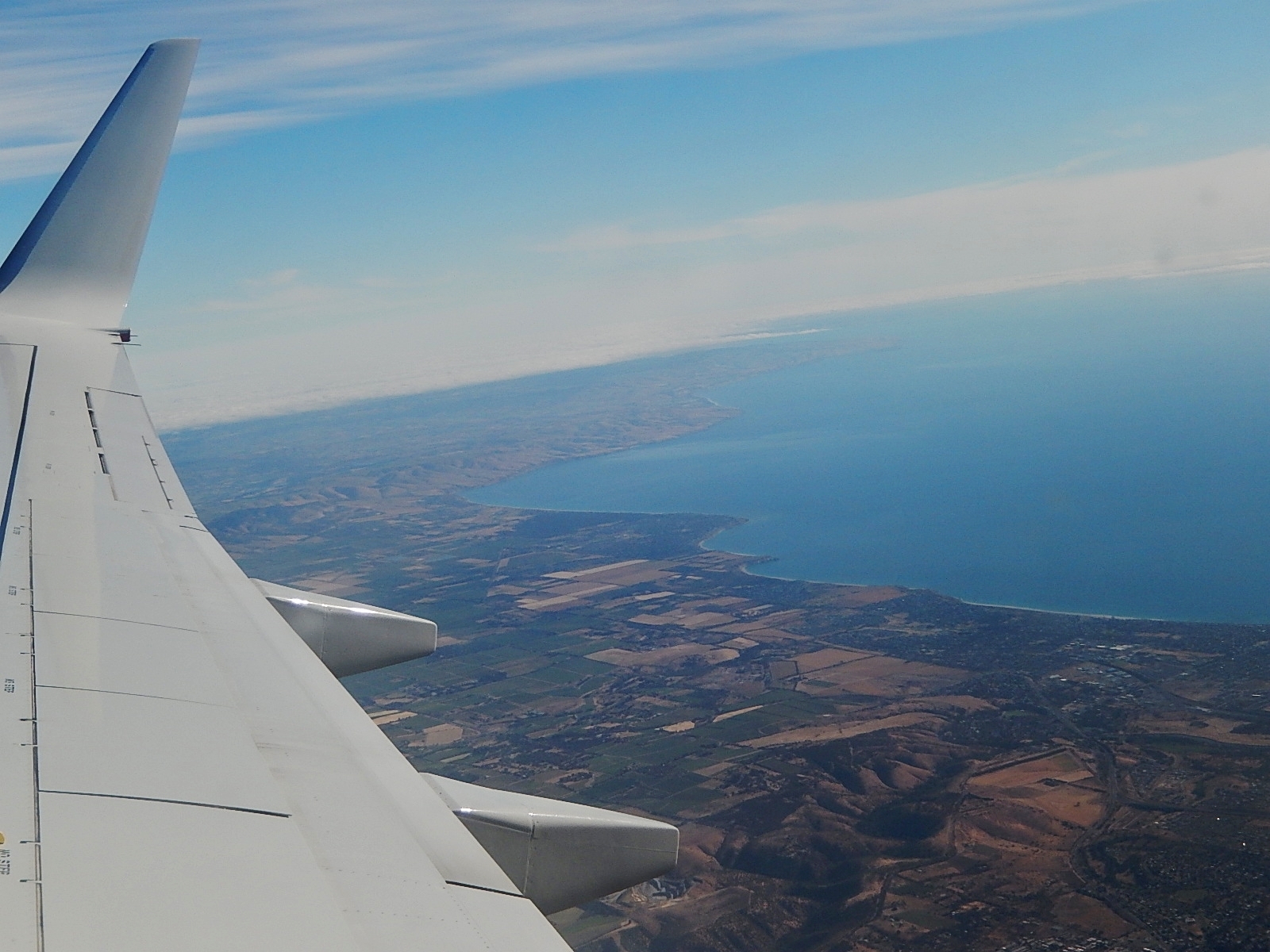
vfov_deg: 28.6
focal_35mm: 51
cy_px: 476
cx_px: 635
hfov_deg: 37.5
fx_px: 1871
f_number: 4.5
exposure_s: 1/1000
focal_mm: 9.2
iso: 125
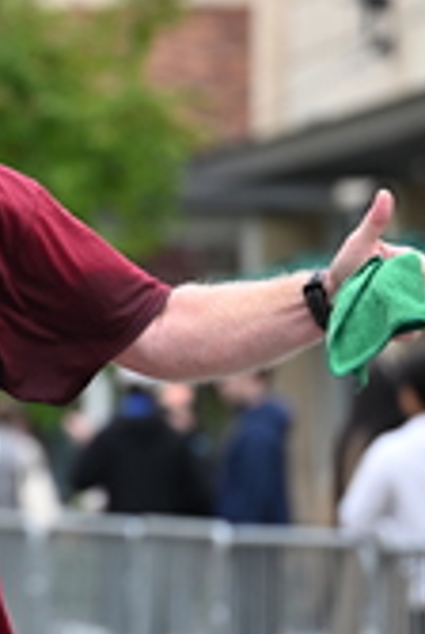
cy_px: 262
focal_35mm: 309
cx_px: -218
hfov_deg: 4.4
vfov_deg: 6.7
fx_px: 5449
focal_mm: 94
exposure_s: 1/2000
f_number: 2.8
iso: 640
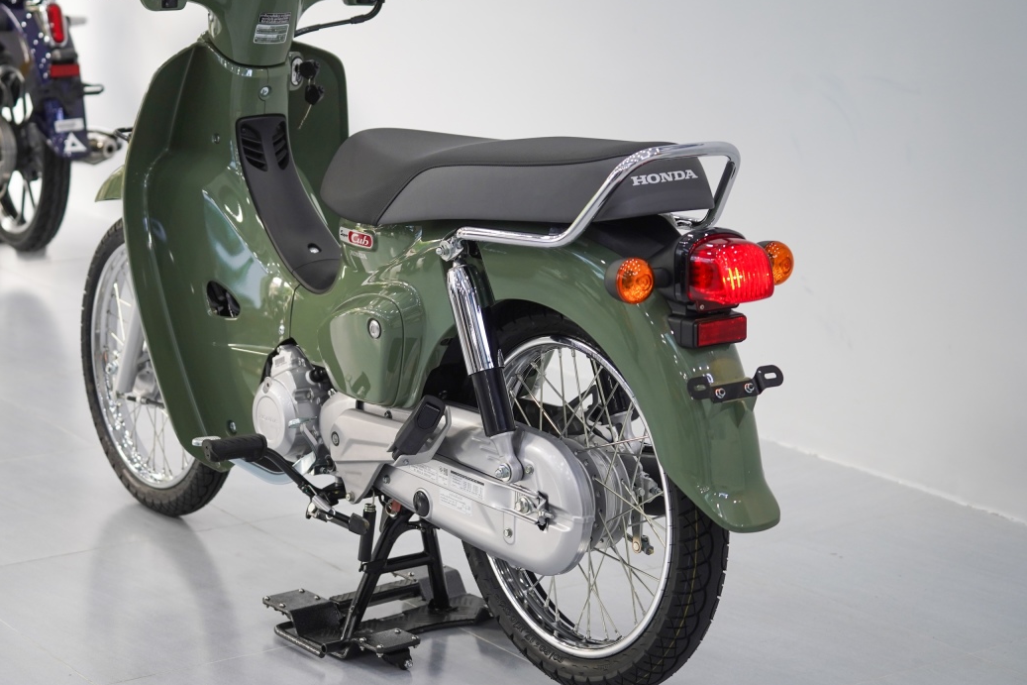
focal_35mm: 81
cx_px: 434
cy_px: 319
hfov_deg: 25.0
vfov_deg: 16.8
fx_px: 2310
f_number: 4
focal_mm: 70
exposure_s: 1/125
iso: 800
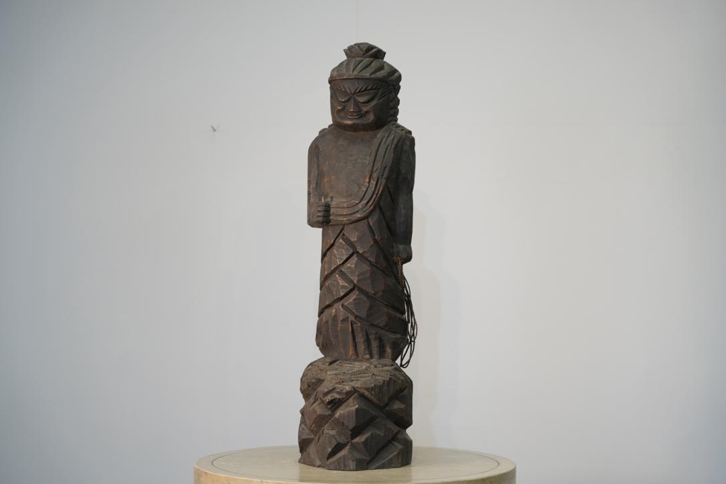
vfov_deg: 18.4
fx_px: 1492
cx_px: 363
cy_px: 242
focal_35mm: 74
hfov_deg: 27.3
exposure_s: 1/80
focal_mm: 74
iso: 640
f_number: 4
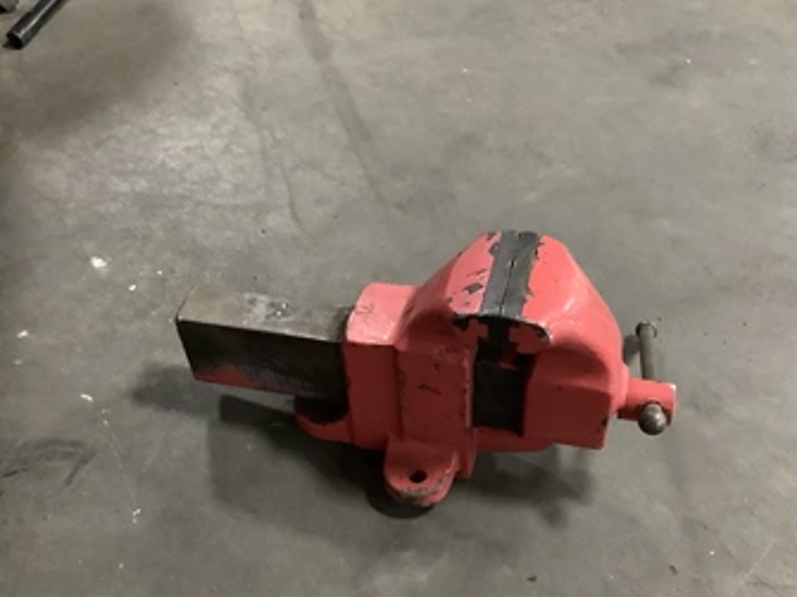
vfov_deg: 38.5
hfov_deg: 50.1
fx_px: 852
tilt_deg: -48.9
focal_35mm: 37
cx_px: 419
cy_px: 350
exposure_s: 1/30
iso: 640
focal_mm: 3.3
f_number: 2.4
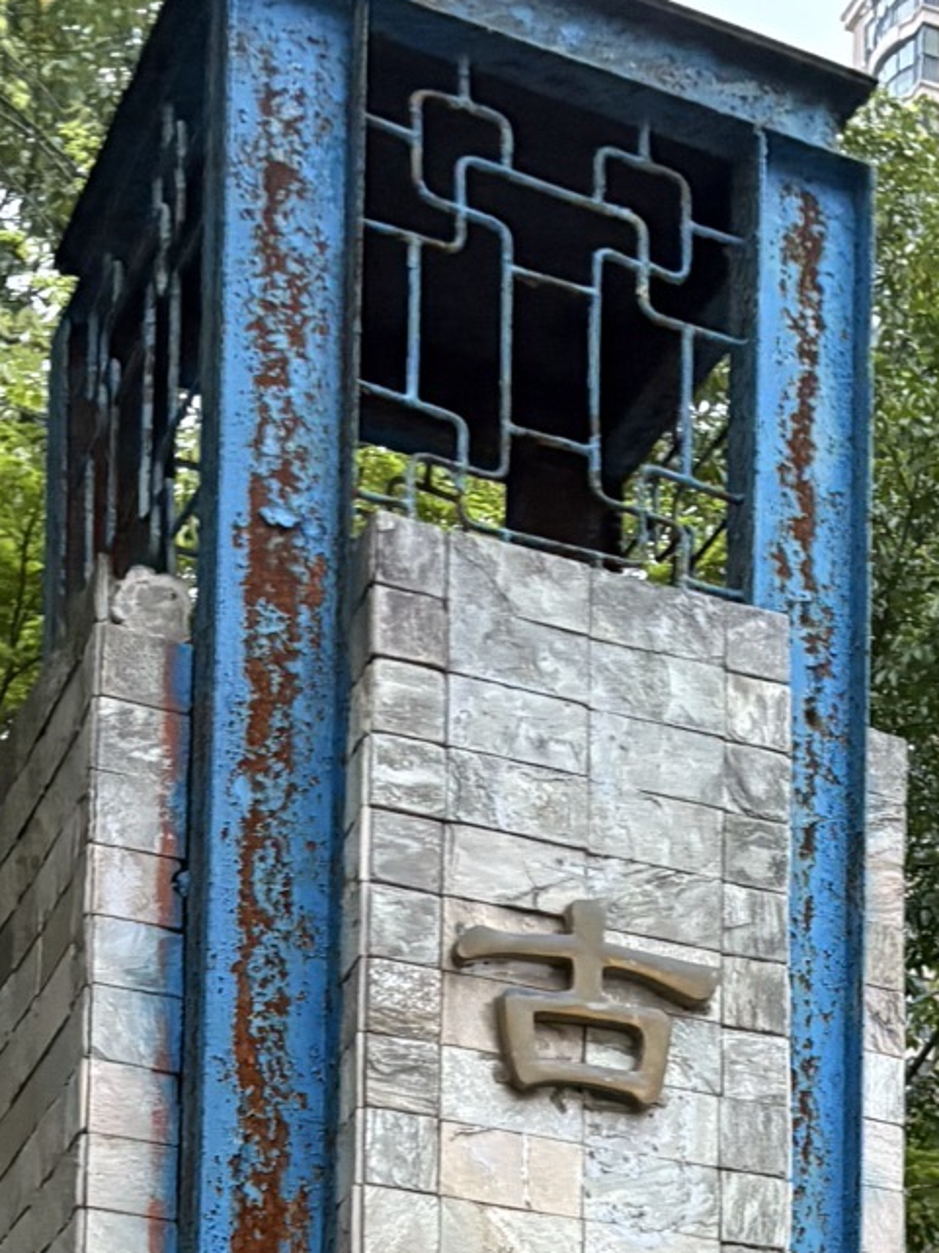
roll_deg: -0.3
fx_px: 2932
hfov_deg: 18.1
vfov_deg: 20.5
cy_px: 1891
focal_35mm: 81
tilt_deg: +5.5
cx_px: 691
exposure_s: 1/47
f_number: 1.6
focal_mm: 5.96
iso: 500
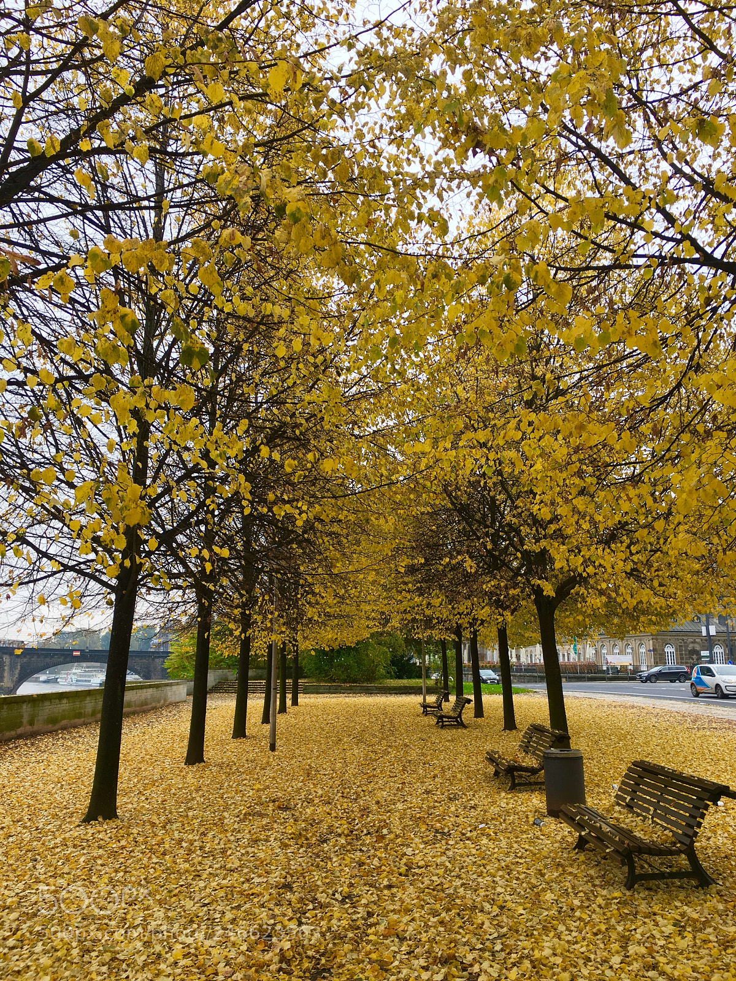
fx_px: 822
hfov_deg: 48.2
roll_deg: +0.2
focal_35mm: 29
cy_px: 490
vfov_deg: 61.7
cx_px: 368
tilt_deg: +13.3
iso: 25
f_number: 2.2
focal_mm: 4.15
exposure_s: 1/172
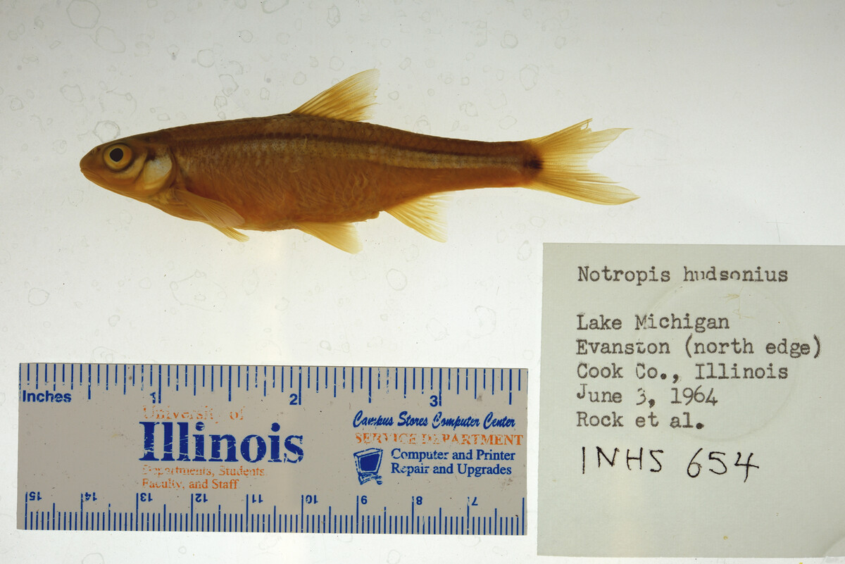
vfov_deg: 22.6
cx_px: 422
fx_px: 1409
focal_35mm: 60
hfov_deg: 33.4
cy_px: 282
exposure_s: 1/200
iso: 100
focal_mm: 60
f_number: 10
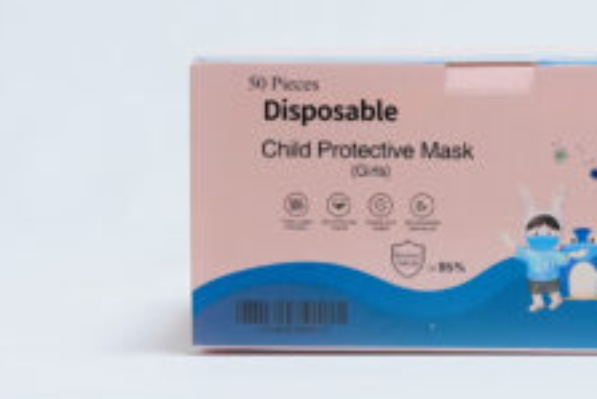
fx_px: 2340
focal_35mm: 141
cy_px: 130
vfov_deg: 9.7
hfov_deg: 14.5
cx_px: 463
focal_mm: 49
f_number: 11
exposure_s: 1/125
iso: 3200
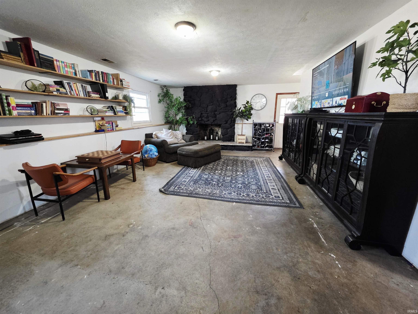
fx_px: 157
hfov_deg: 106.2
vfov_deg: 89.9
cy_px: 157
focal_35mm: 13
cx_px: 209
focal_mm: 2.2
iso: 1000
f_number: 1.9
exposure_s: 1/60.2
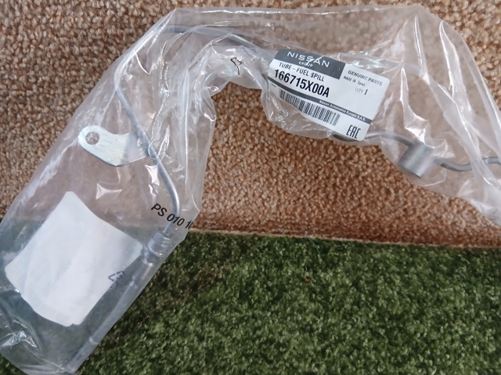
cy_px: 188
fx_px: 376
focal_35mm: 26
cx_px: 250
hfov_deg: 67.3
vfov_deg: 53.0
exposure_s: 1/50
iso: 250
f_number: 1.8
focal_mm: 3.98
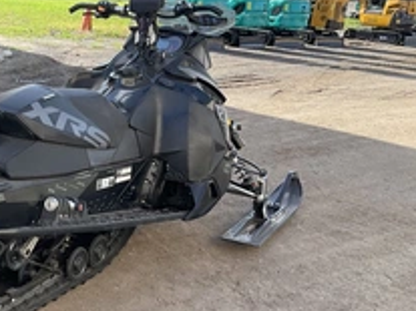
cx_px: 18
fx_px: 673
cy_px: 183
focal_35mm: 56
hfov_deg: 32.1
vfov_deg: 26.0
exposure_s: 1/233
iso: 20
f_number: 1.8
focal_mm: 3
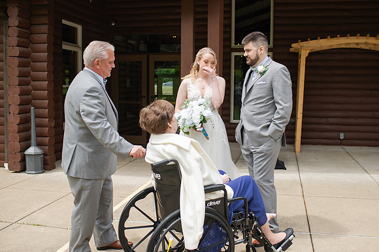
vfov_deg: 34.1
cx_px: 197
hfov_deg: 49.5
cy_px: 121
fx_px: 411
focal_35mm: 39
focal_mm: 35
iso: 100
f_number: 3.2
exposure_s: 1/800
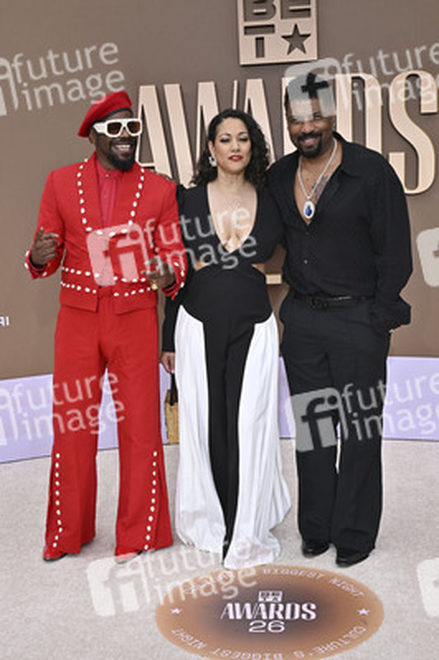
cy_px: 330
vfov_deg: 39.6
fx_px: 916
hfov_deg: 26.9
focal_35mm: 50
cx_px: 220
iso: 400
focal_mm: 50
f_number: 9
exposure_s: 1/320
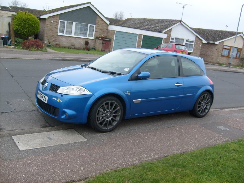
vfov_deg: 40.7
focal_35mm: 35
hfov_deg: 52.6
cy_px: 92
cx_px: 122
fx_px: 247
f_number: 2.8
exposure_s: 1/180
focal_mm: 5.8
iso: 80
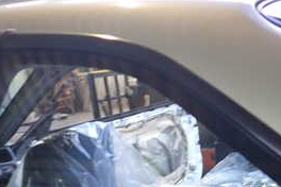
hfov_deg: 28.4
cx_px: 161
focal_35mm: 71
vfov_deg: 18.4
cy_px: 208
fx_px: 554
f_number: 2.3
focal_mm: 5.4
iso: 200
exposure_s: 1/30
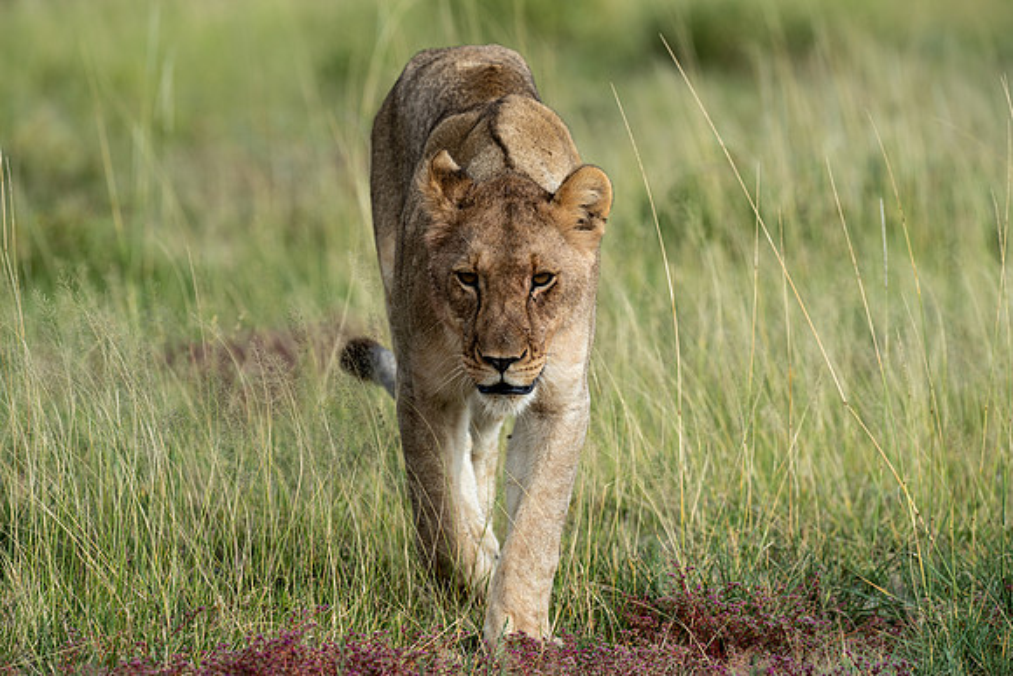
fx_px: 16886
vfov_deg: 2.3
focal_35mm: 600
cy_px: 338
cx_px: 506
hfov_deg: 3.4
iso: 100
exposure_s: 1/400
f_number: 6.3
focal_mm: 600
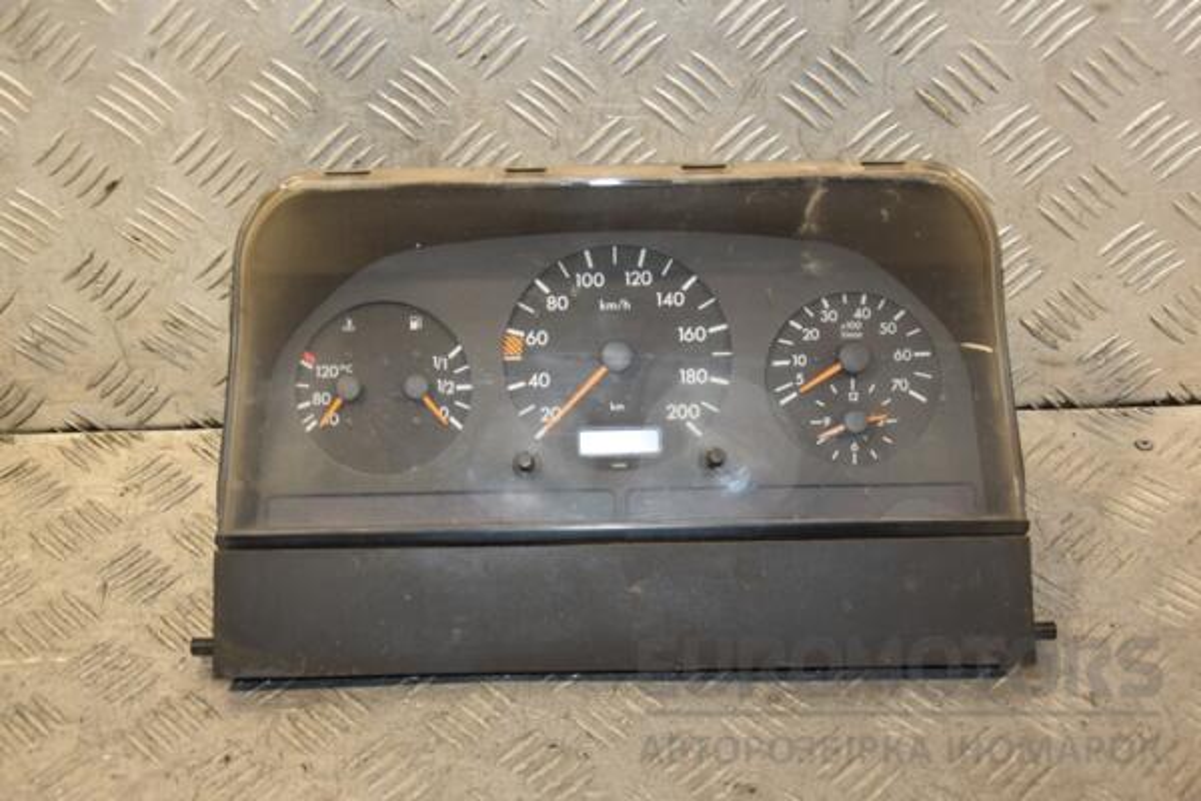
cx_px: 600
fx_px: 1901
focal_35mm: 57
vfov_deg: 23.8
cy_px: 400
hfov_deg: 35.1
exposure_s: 1/125
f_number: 5
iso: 800
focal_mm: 38
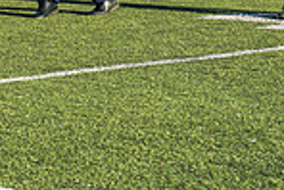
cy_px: -170
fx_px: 1737
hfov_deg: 8.9
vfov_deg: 6.1
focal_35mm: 220
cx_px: -228
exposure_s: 1/1250
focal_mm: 56
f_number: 9
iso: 1000
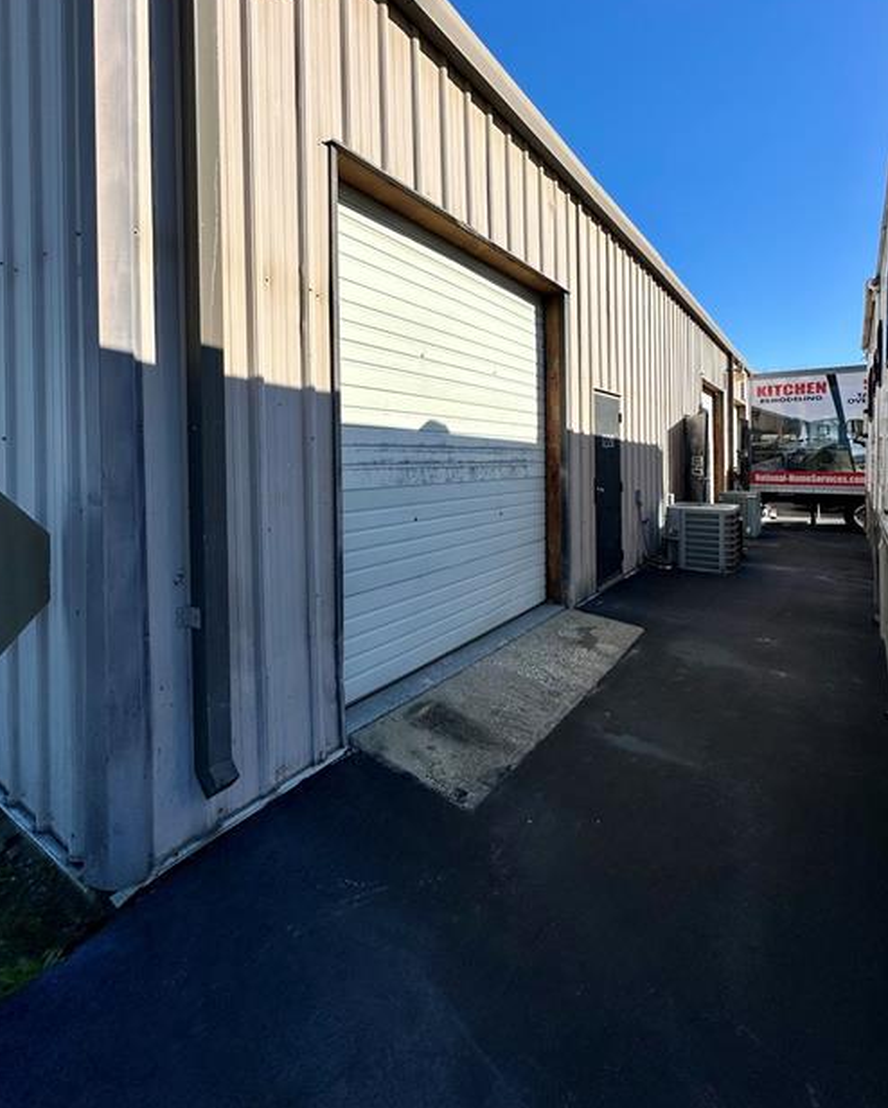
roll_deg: +1.8
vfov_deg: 88.9
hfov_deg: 77.0
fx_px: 558
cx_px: 431
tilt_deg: -0.9
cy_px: 463
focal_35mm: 17
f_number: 2.2
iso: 50
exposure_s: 1/2882
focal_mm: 2.22
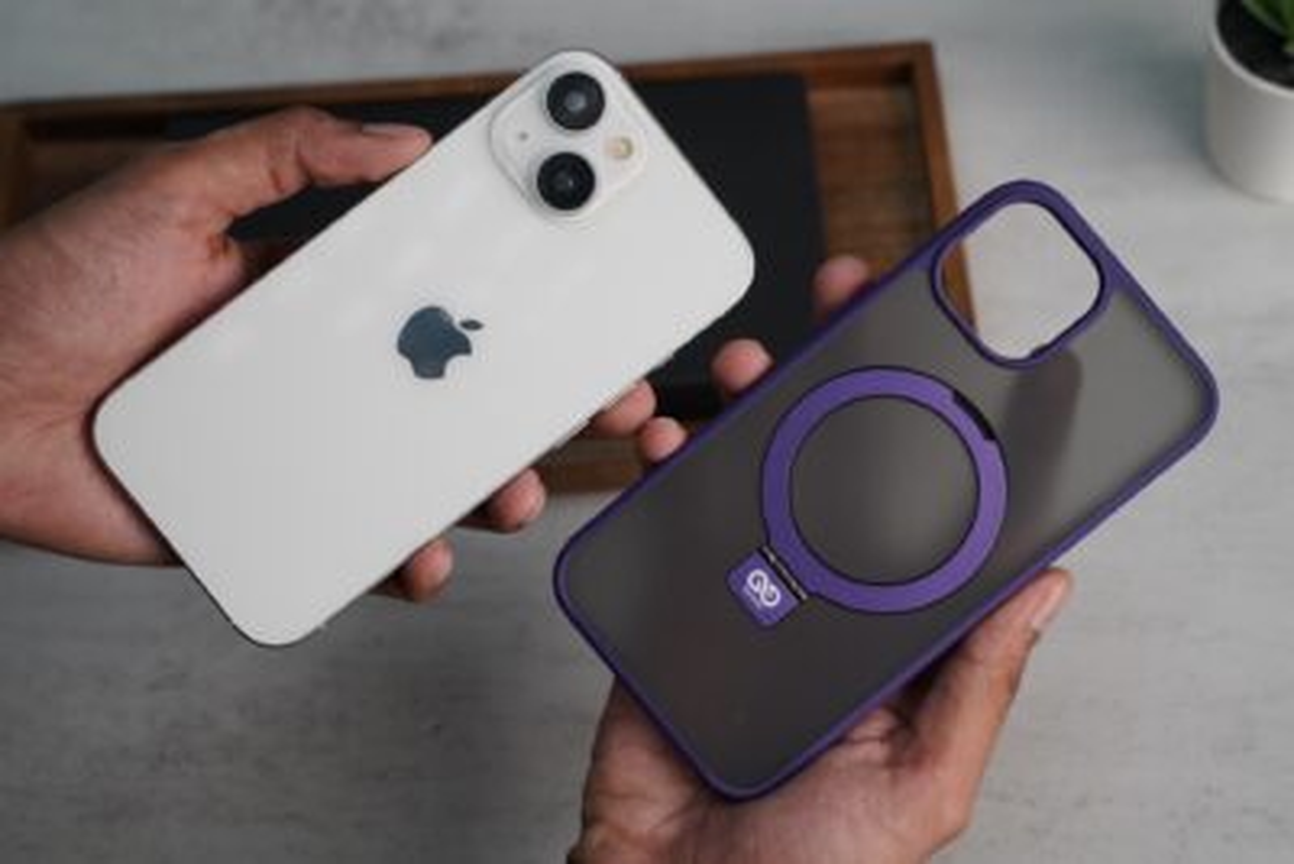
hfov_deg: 34.5
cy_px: 432
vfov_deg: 23.4
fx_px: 2085
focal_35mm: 58
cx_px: 647
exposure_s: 1/400
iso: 3200
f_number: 7.1
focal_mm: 58
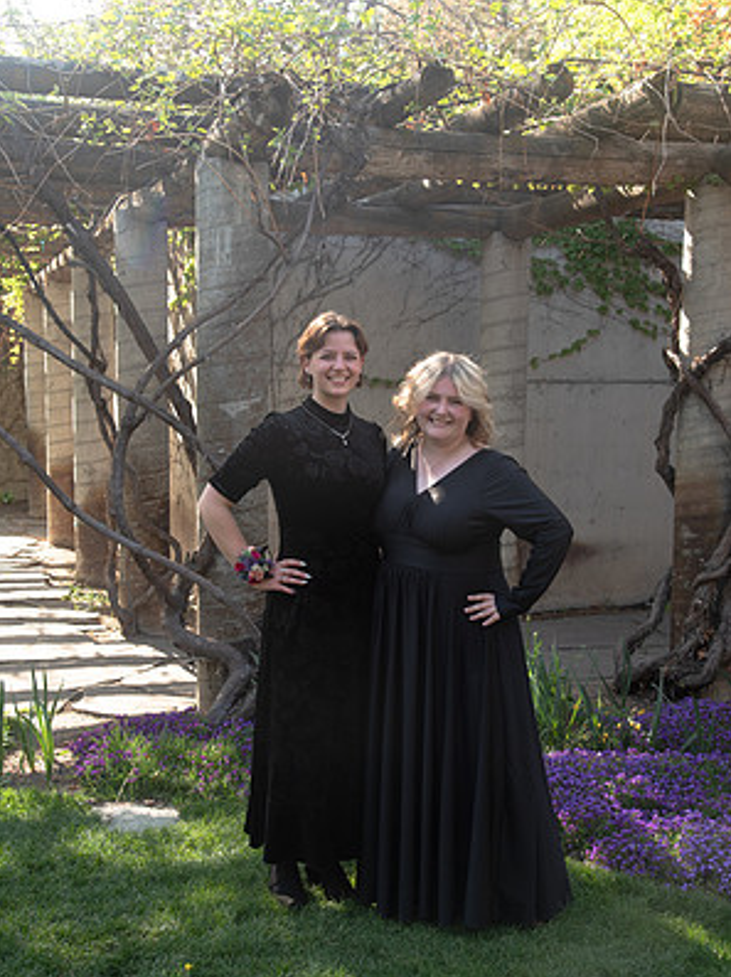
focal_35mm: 48
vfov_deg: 39.7
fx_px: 1354
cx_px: 364
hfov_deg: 30.2
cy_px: 529
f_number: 6.3
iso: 250
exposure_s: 1/125
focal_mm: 44
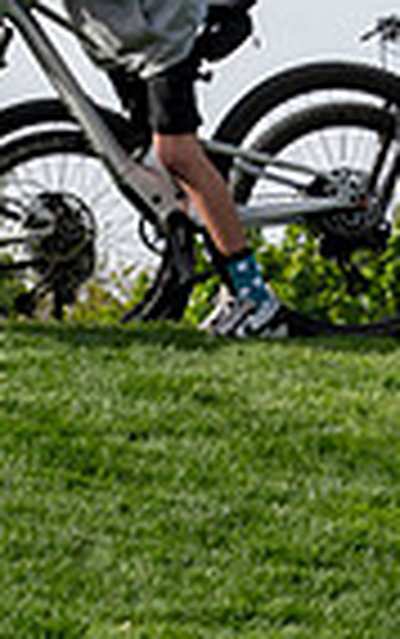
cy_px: -52
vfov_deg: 4.8
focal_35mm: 437
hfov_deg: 3.0
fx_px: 7607
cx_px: -593
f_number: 13
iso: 200
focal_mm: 70
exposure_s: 1/125
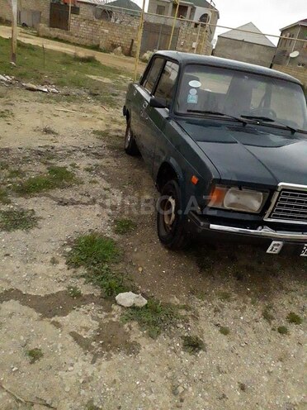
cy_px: 205
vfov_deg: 65.3
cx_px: 154
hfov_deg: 51.4
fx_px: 319
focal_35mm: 27
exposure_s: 1/11765
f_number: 1.9
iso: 800
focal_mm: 3.6
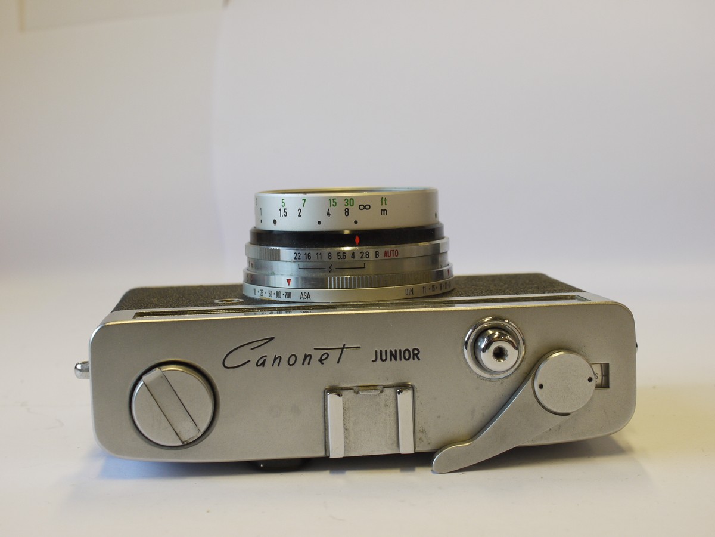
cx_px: 358
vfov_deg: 24.4
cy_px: 268
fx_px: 1239
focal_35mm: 60
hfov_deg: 32.2
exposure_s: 1/30
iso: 400
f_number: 8
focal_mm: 30
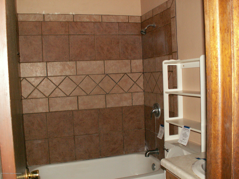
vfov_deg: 40.7
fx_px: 242
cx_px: 120
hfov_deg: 52.6
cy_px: 90
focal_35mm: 35
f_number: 2.8
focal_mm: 5.86
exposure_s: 1/40
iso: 160
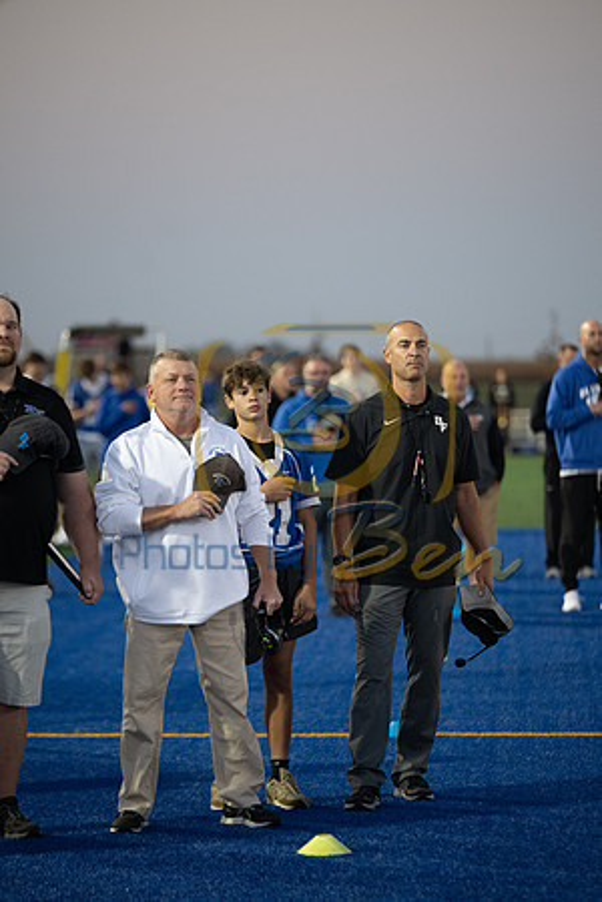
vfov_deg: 12.8
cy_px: 451
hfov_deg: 8.6
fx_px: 4013
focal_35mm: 160
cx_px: 301
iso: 2500
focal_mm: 160
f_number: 2.8
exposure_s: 1/640
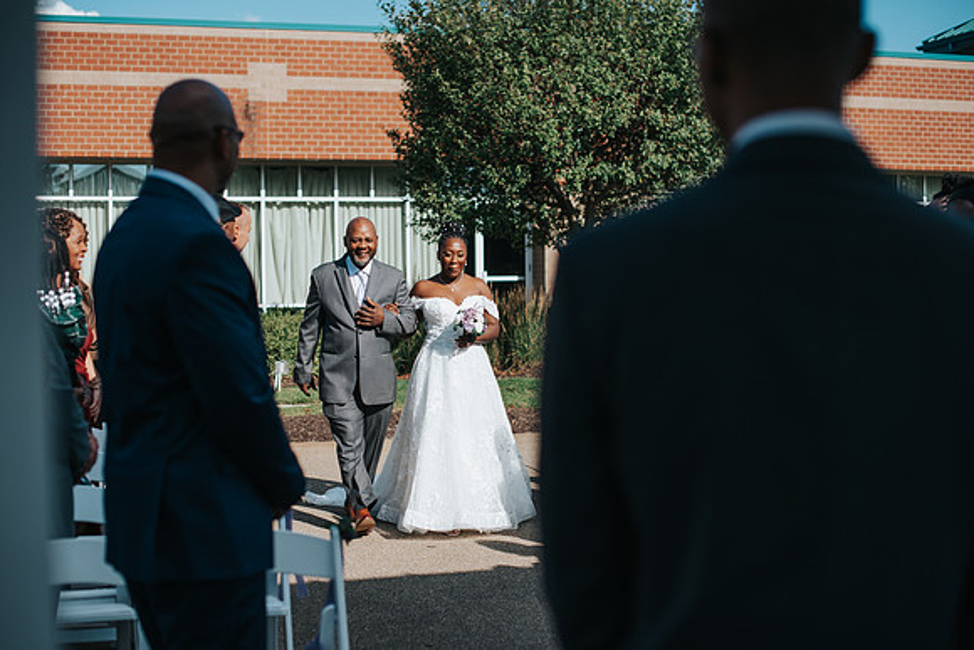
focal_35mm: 50
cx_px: 487
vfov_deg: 27.0
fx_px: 1353
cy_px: 325
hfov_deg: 39.6
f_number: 2.5
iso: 160
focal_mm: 50
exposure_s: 1/4000
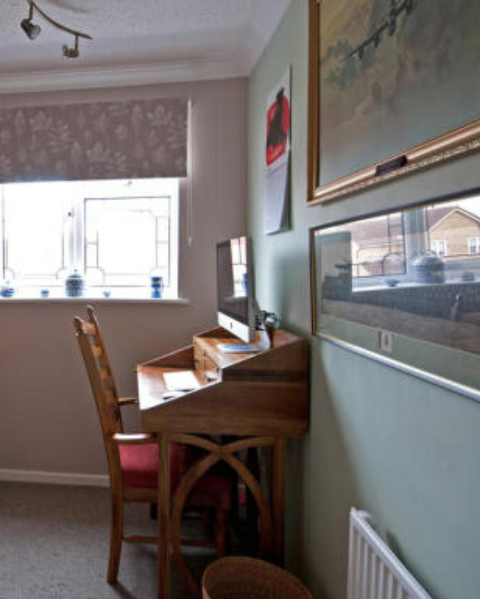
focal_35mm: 24
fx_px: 426
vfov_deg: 70.1
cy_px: 276
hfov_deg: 53.6
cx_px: 75
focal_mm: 10
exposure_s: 1/2.5
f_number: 8
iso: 200
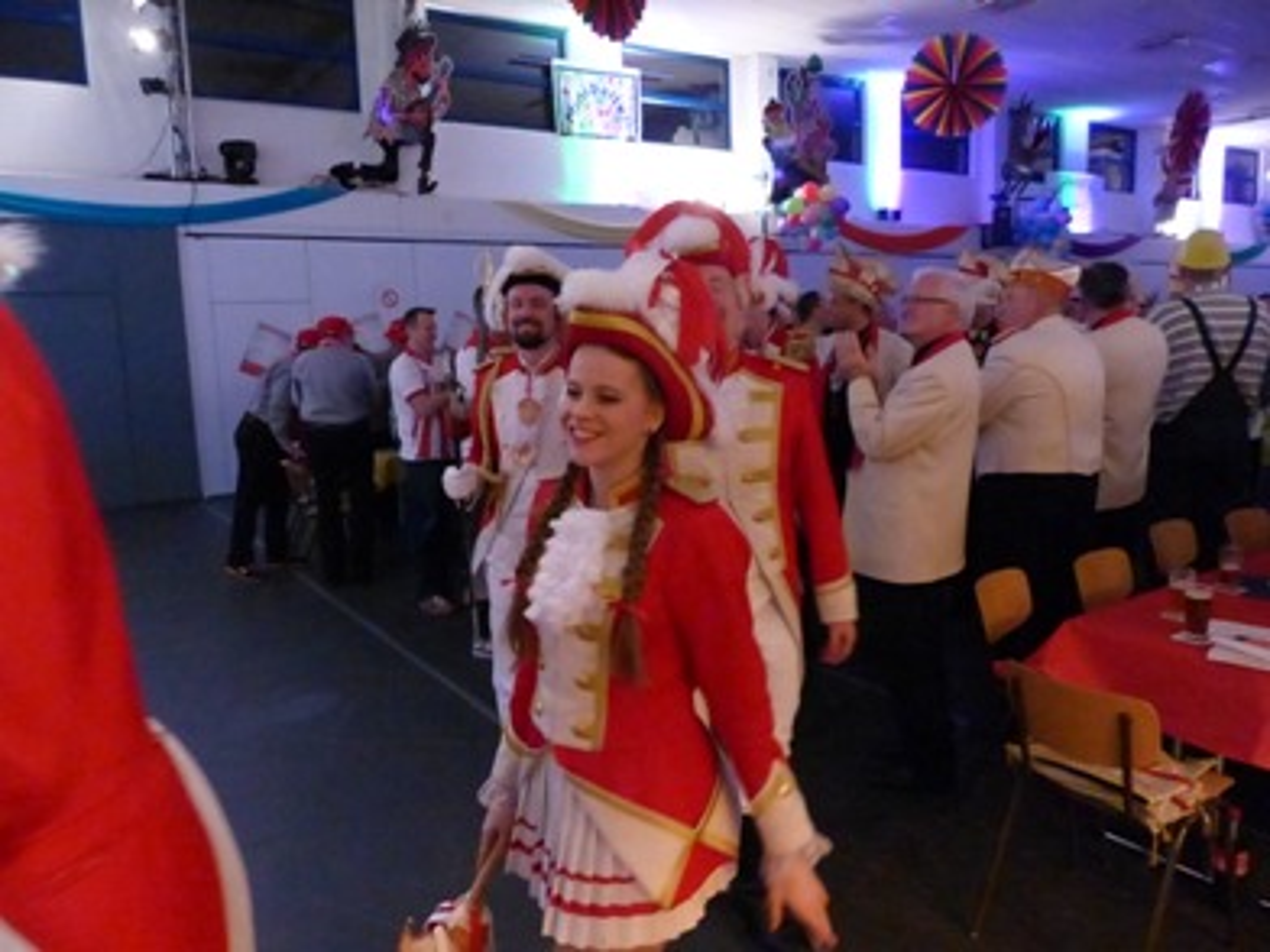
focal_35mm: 25
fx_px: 917
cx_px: 635
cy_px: 476
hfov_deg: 69.4
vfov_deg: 54.9
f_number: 2.8
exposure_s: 1/60
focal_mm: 4.5
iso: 2000
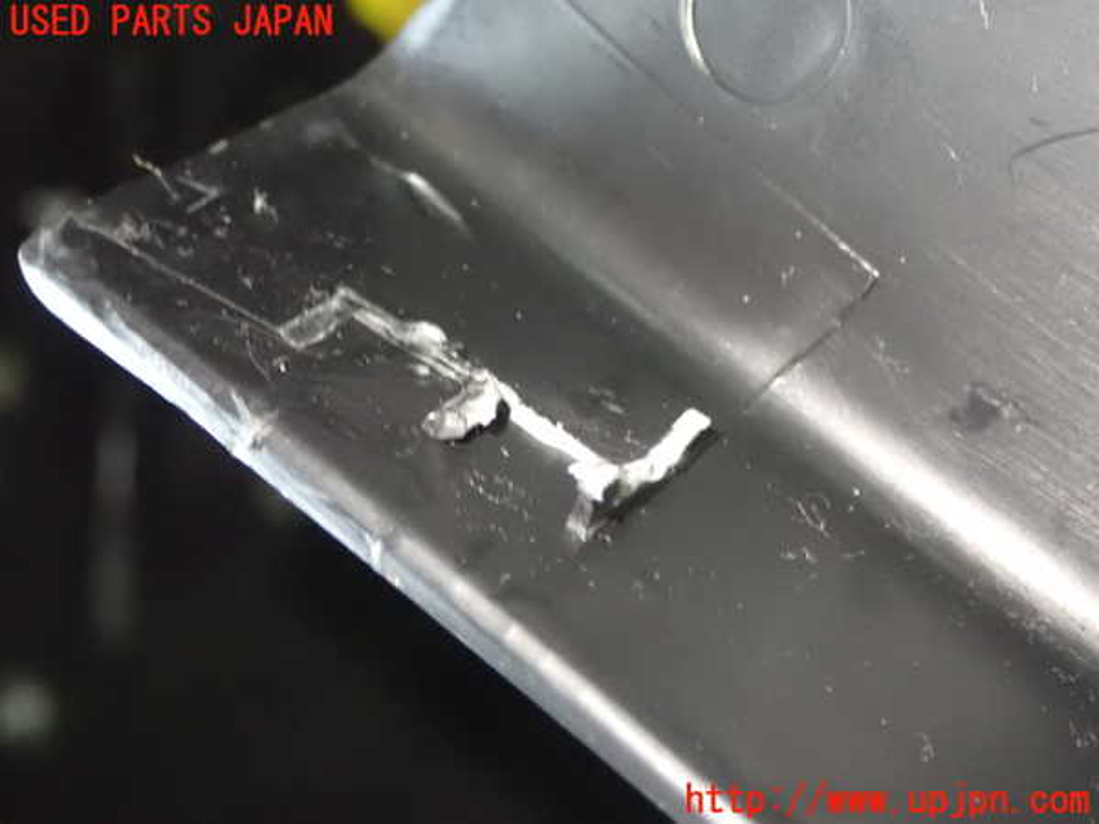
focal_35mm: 77
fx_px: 2445
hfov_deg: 25.3
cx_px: 550
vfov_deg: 19.1
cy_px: 412
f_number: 4.1
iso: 1600
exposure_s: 1/15
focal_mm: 13.65
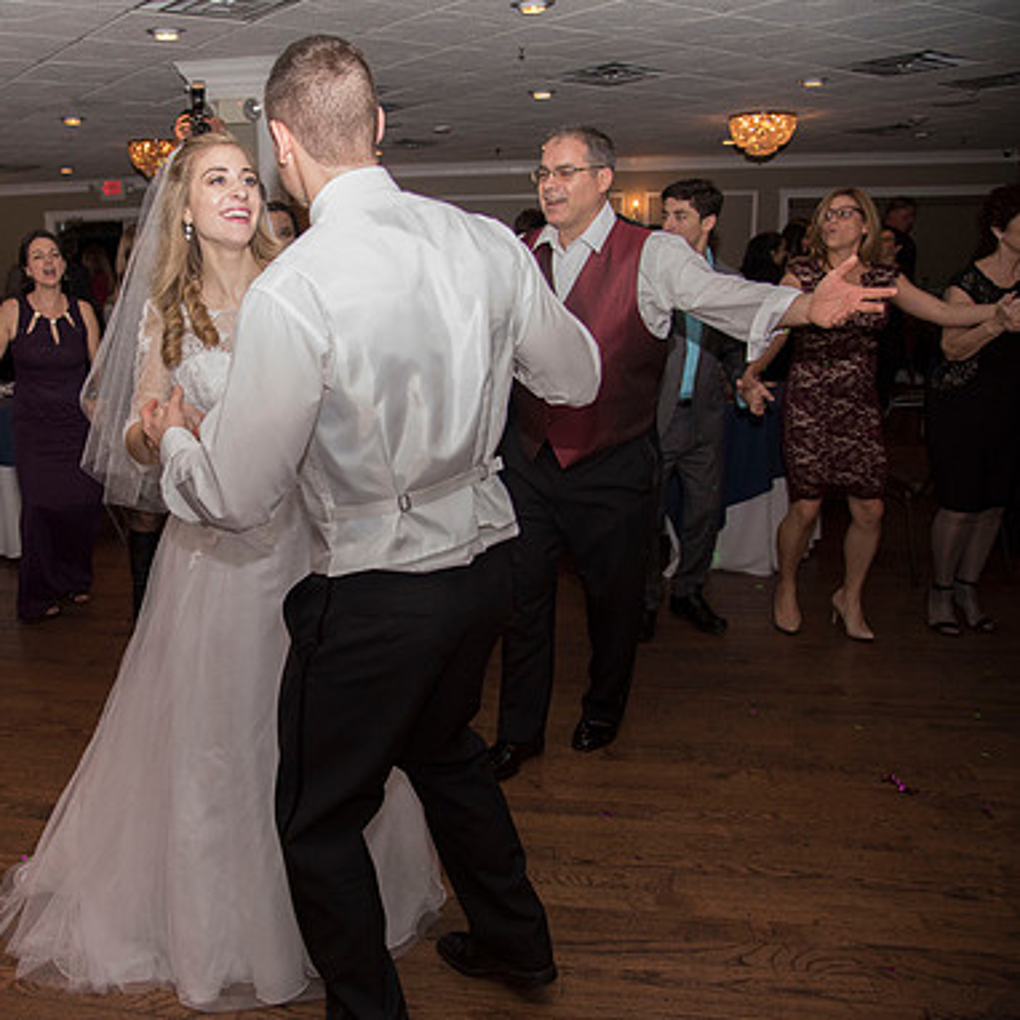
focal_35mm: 31
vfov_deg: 52.5
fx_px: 1033
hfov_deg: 51.1
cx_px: 302
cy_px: 511
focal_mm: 24
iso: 2000
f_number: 4
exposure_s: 1/200
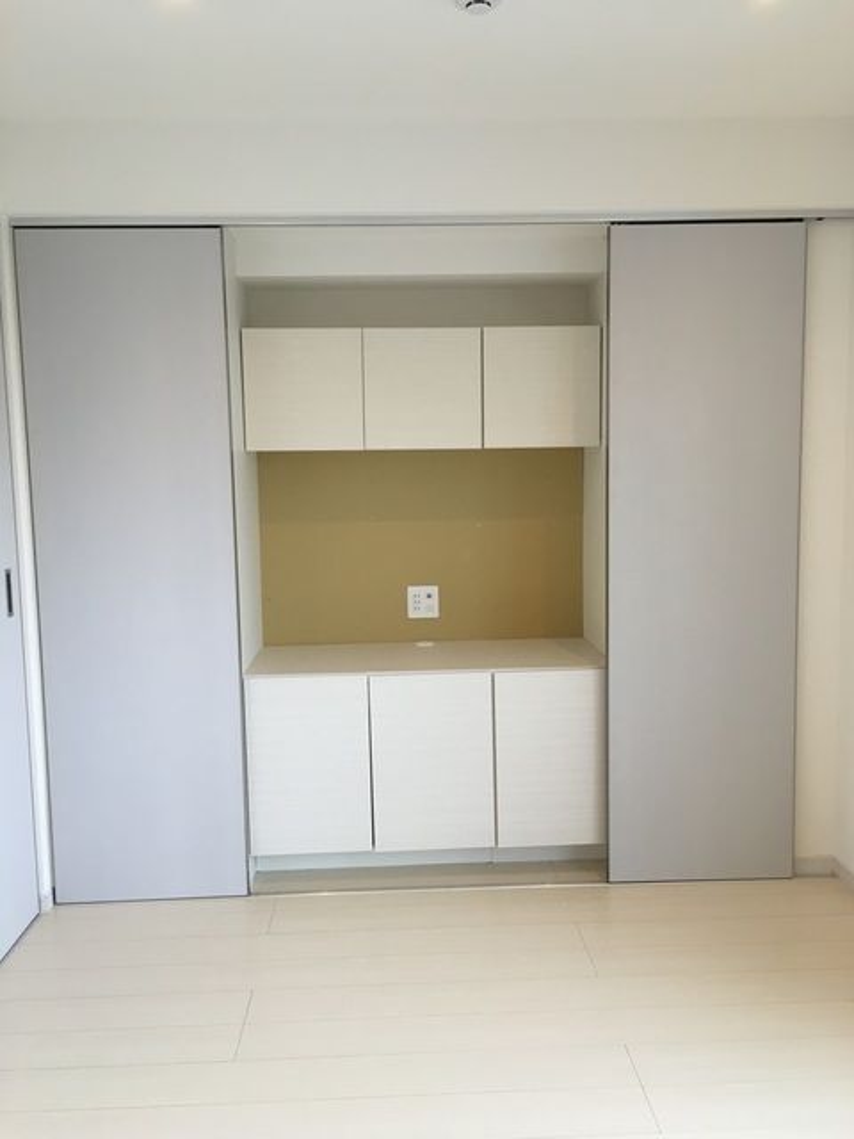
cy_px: 570
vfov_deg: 61.7
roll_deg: -0.3
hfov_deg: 48.2
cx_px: 427
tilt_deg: -5.9
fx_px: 954
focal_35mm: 29
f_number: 2.2
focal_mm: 4.15
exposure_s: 1/40
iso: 25
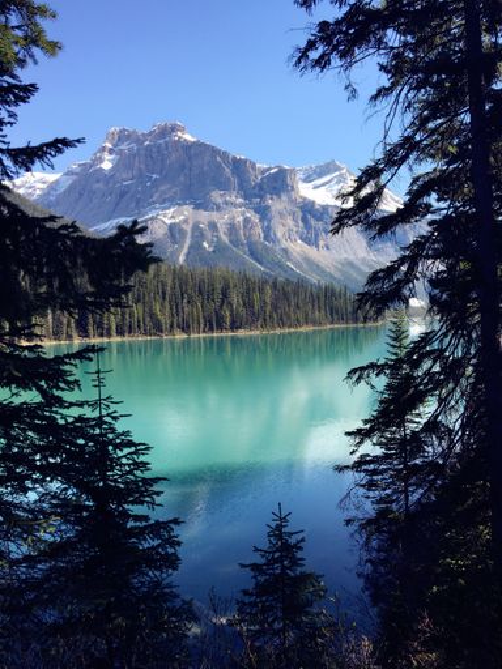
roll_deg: +3.0
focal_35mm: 29
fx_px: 561
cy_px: 334
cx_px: 251
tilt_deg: -1.4
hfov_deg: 48.2
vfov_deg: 61.7
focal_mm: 4.15
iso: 25
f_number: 2.2
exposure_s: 1/950
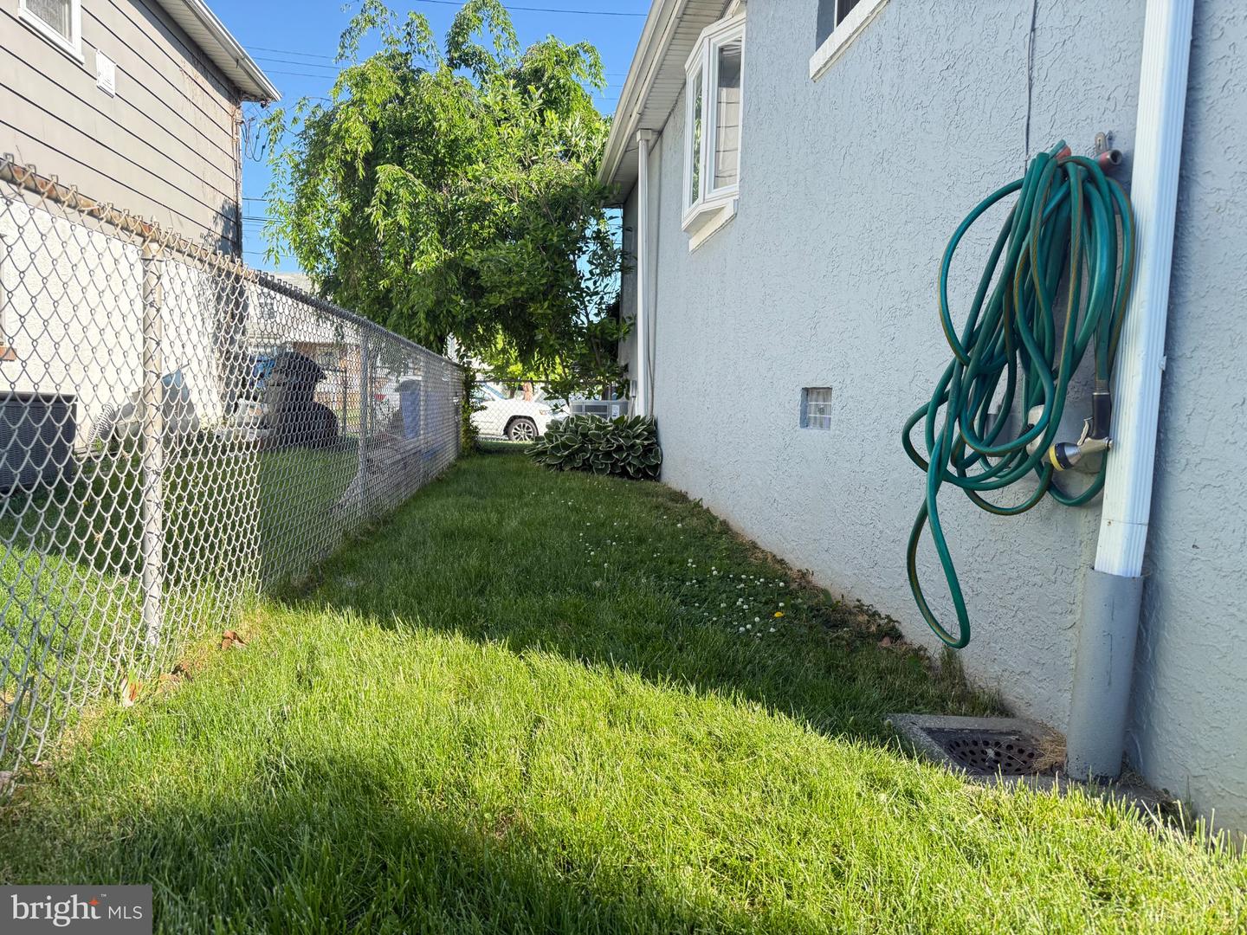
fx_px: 865
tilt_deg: -4.1
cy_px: 468
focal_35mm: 24
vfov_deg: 56.8
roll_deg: -1.7
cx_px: 624
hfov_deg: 71.6
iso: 100
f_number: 1.78
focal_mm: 6.76
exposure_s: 1/1211
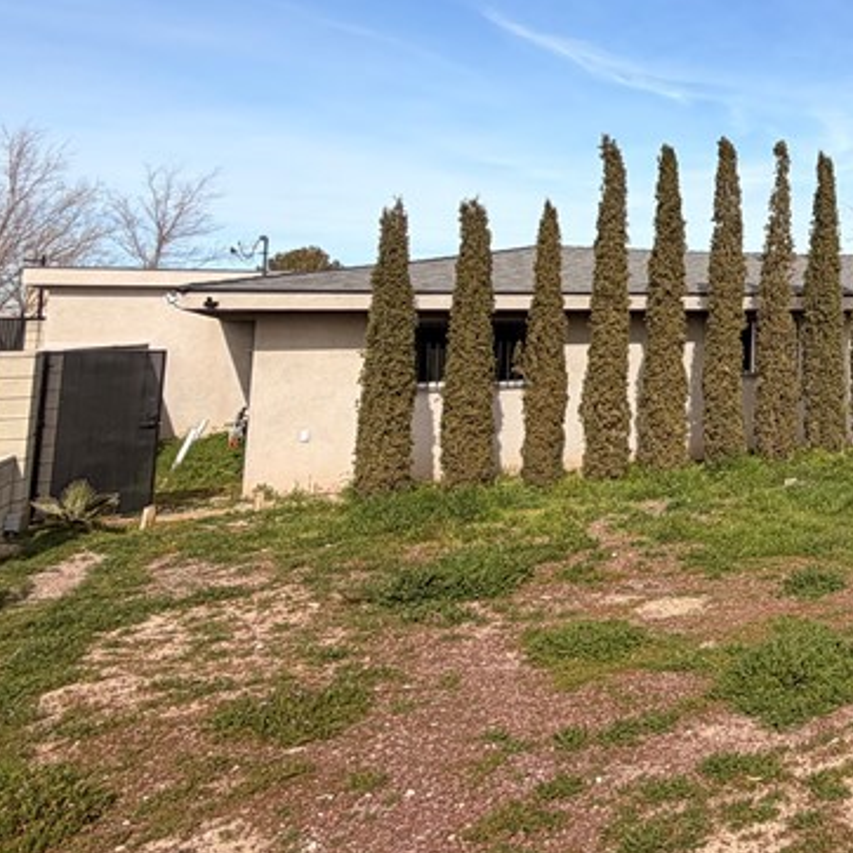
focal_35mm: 35
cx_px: 968
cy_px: 207
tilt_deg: +7.5
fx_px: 976
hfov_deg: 38.0
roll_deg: +0.9
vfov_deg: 45.5
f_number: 2.2
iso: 20
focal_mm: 2.22
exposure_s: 1/770
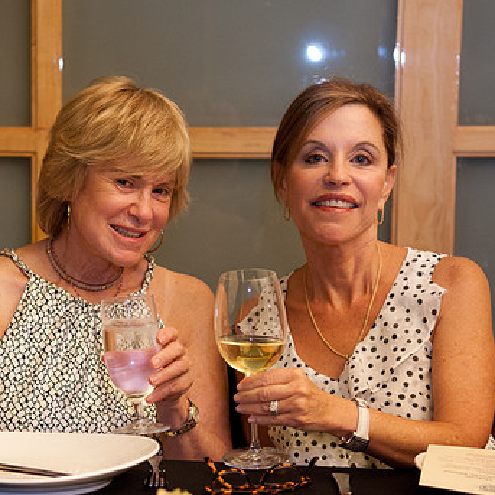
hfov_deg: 19.9
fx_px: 1391
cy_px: 260
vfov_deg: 20.2
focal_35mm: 86
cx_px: 87
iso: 1000
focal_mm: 40
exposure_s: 1/80
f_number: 2.8
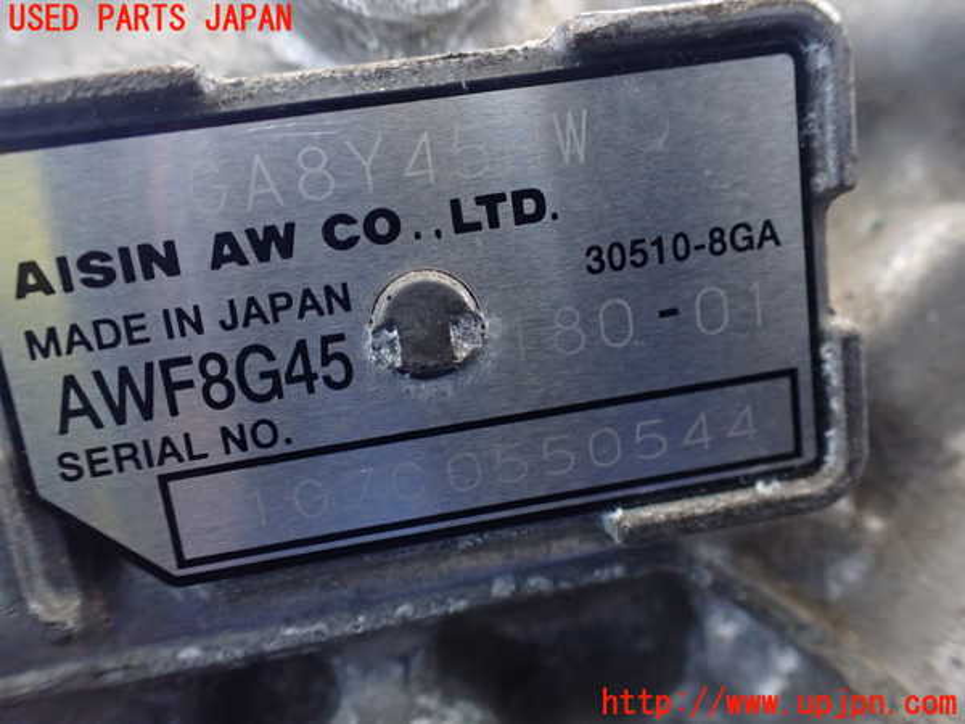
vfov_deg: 46.8
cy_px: 362
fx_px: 836
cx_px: 482
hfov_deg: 60.0
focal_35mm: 30
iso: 800
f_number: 2.3
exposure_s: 1/100
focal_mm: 5.4
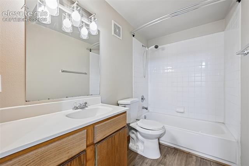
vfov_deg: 81.1
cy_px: 83
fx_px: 97
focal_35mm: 14
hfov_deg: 104.3
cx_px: 124
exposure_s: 1/3.33
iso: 400
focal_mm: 14
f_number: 10
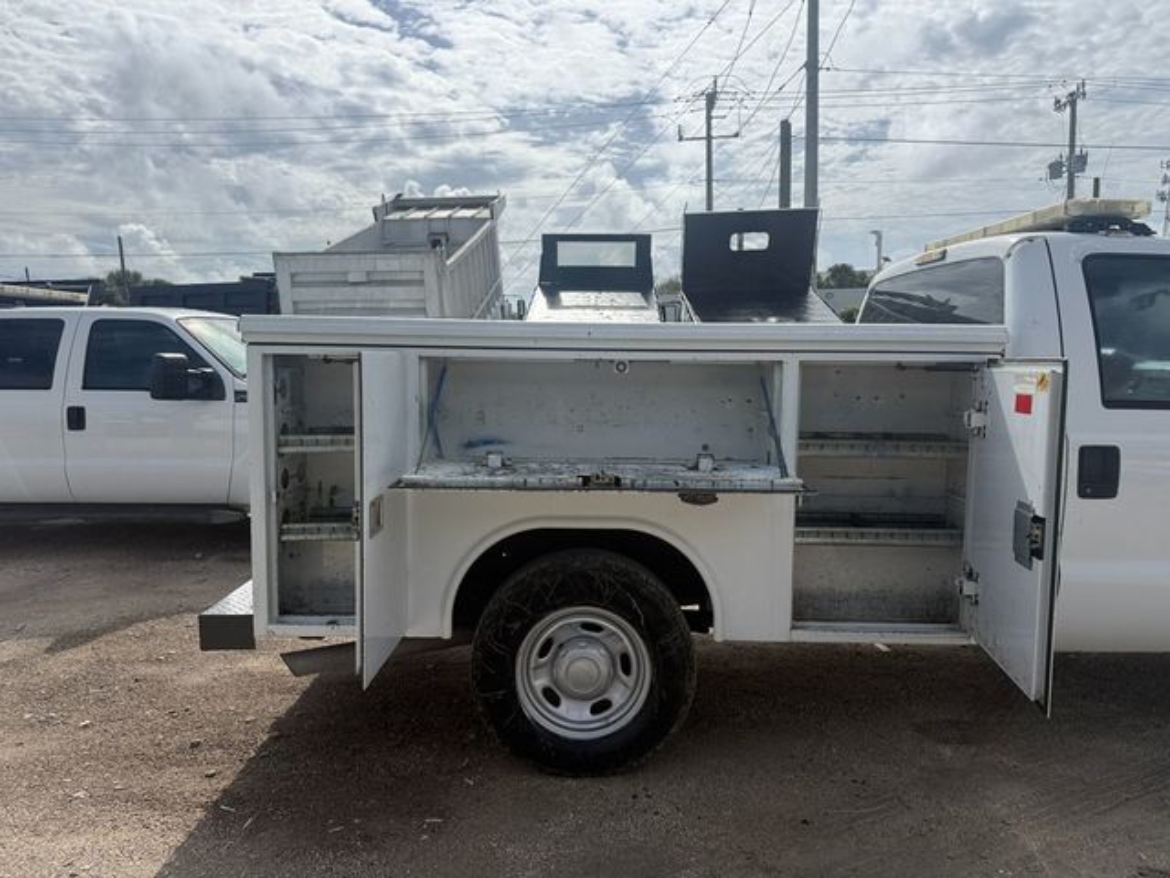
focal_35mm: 24
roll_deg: +1.1
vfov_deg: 56.8
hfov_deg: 71.6
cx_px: 585
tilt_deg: -2.9
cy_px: 439
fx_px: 811
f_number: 1.78
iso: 80
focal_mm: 6.76
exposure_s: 1/10309
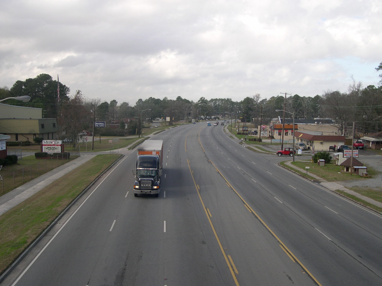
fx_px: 419
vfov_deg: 37.7
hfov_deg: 49.0
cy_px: 143
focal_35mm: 38
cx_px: 191
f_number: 7.6
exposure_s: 1/102
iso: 100
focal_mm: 8
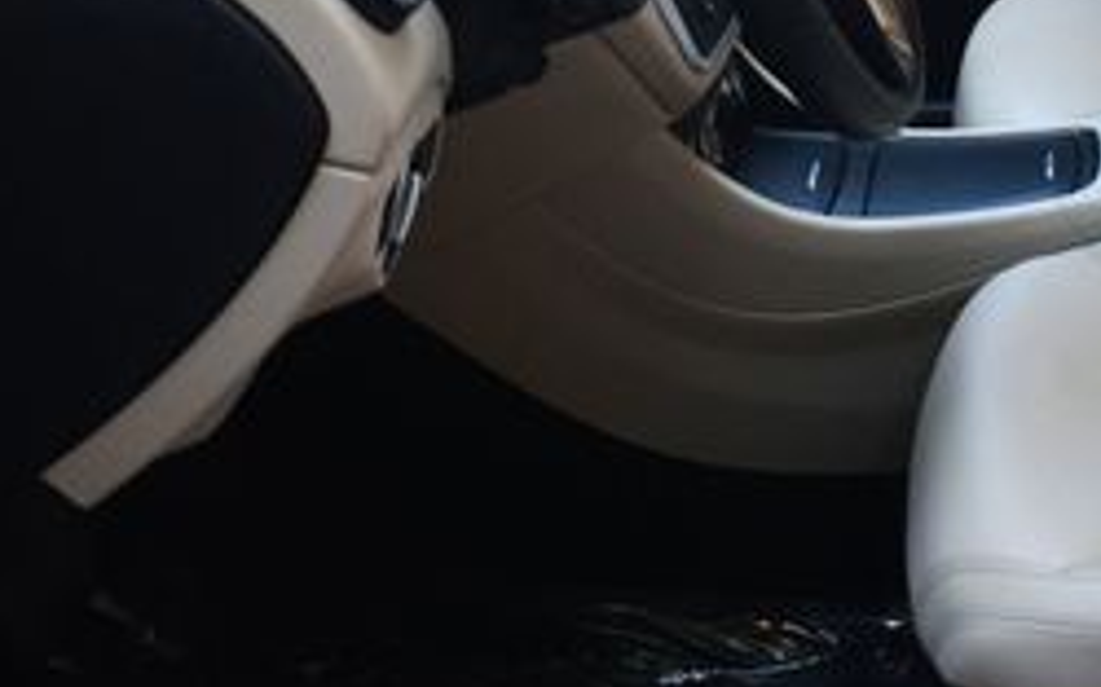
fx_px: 2429
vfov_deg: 15.5
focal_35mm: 81
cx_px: 1035
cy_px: -150
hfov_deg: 24.6
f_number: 3.8
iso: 640
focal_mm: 21
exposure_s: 1/250
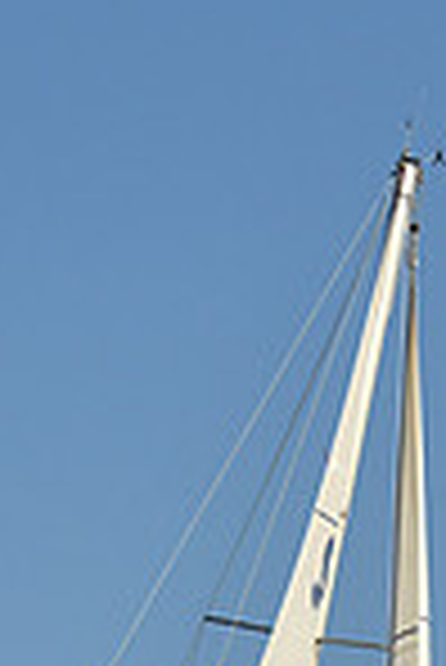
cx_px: 223
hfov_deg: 5.0
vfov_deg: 7.4
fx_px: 5098
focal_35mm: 275
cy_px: 922
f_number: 10
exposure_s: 1/1000
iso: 320
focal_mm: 70
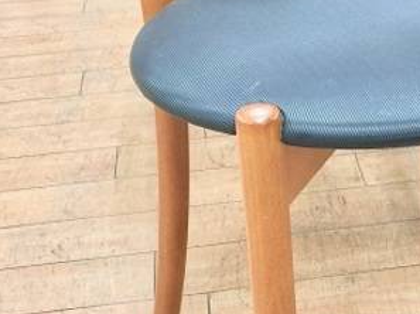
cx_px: 385
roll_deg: +0.8
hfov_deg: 21.7
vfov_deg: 16.5
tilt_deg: -21.5
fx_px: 1066
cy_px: 13
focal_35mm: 88
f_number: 2.2
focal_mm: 4.15
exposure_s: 1/15
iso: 100
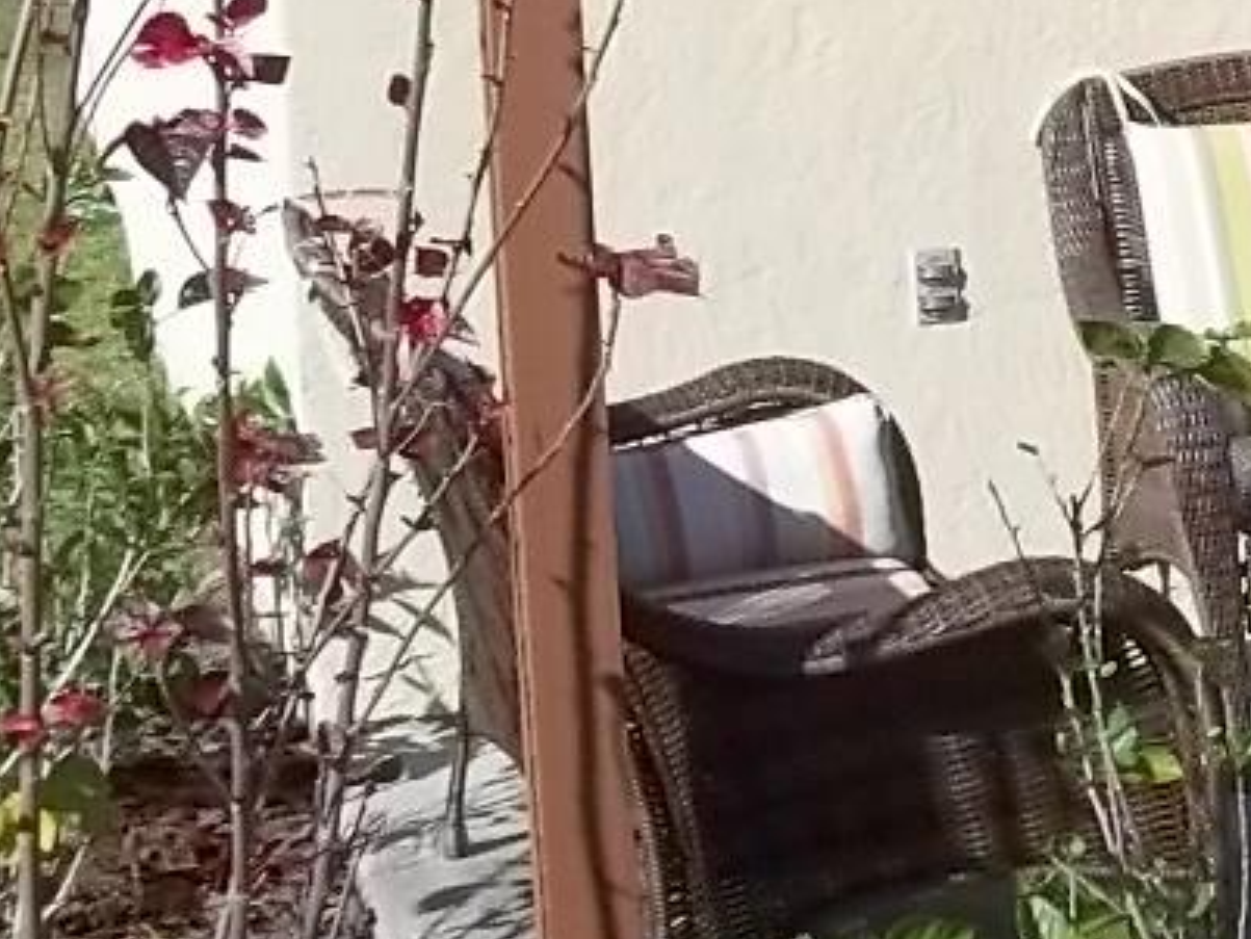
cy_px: -69
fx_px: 4157
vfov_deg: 12.7
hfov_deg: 16.0
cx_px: 1716
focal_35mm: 115
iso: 64
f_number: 8
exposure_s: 1/200
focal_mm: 6.5
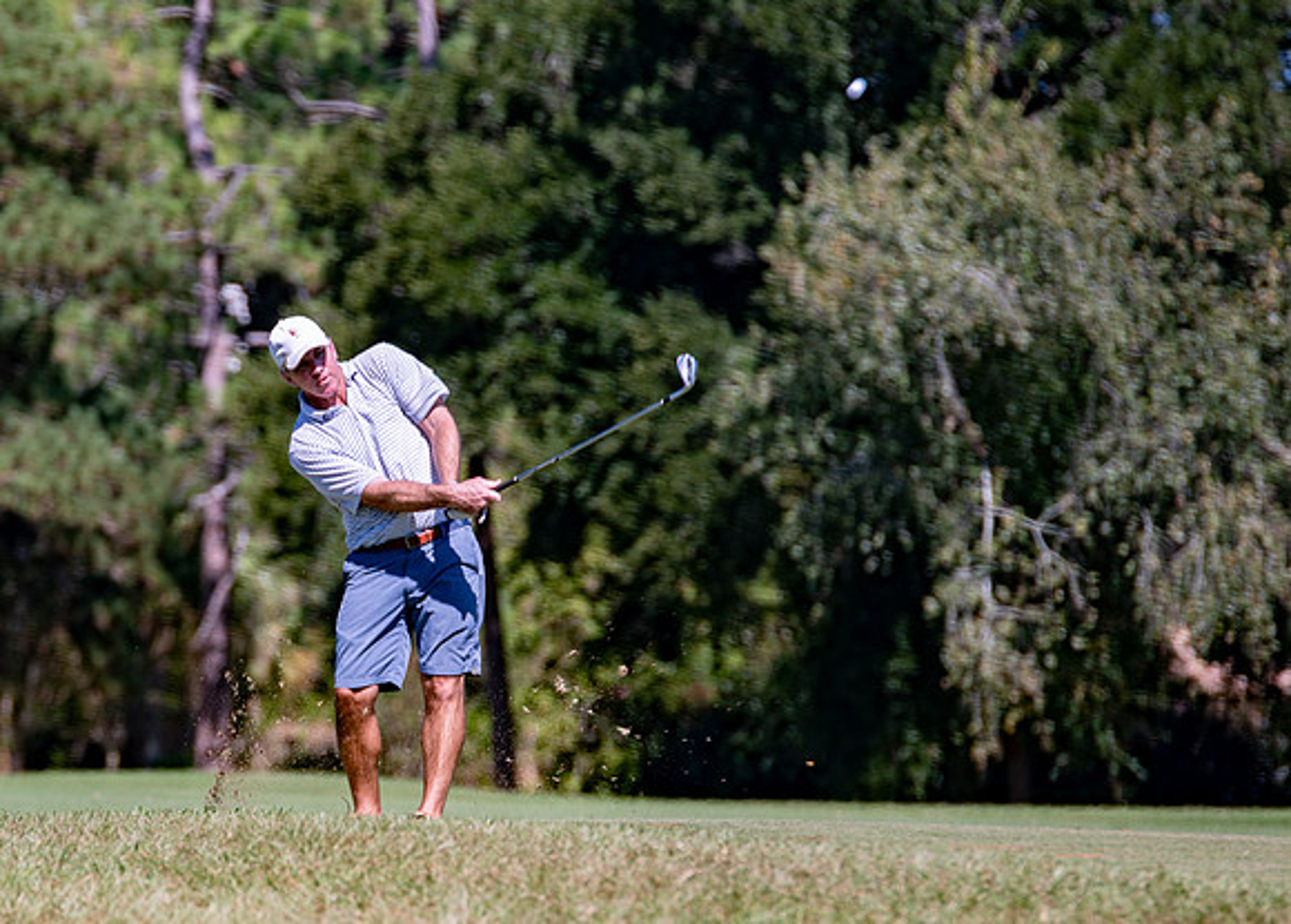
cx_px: 267
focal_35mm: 336
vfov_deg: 4.3
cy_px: 591
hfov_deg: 6.0
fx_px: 12335
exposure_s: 1/1000
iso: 100
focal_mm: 200
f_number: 4
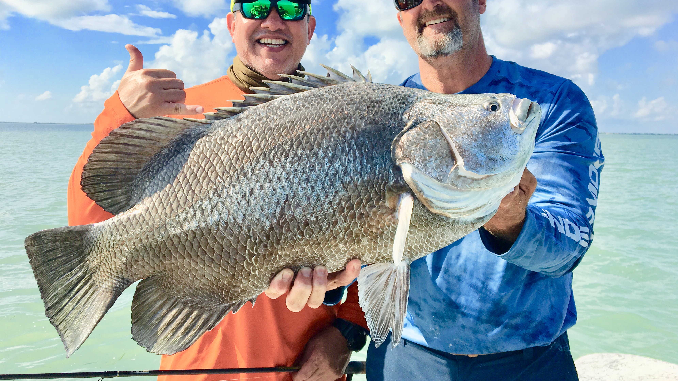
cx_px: 341
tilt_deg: -4.3
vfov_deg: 36.5
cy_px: 145
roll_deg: -0.1
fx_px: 575
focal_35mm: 32
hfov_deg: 61.0
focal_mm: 4.15
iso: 25
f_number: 2.2
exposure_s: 1/1972
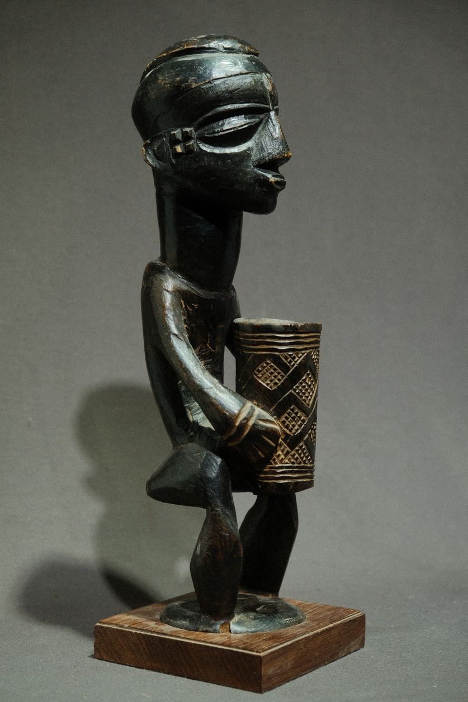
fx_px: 1151
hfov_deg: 23.0
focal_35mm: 59
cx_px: 234
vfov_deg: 33.9
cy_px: 351
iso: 640
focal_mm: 39
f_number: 3.6
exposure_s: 1/58
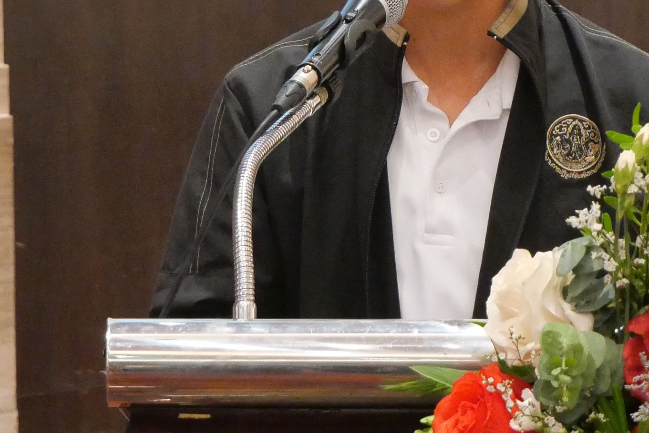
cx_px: 375
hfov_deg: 11.4
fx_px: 3247
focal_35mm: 180
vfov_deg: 7.6
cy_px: 59
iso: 3200
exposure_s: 1/40
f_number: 5
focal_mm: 32
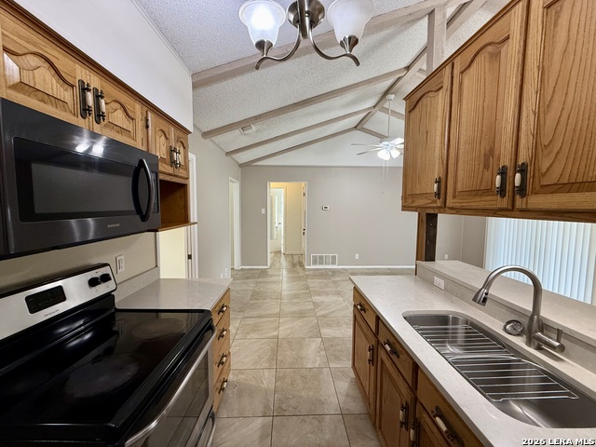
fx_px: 241
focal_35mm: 14
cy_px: 224
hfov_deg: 102.1
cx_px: 298
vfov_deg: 85.7
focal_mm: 2.22
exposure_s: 1/60
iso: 200
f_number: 2.2
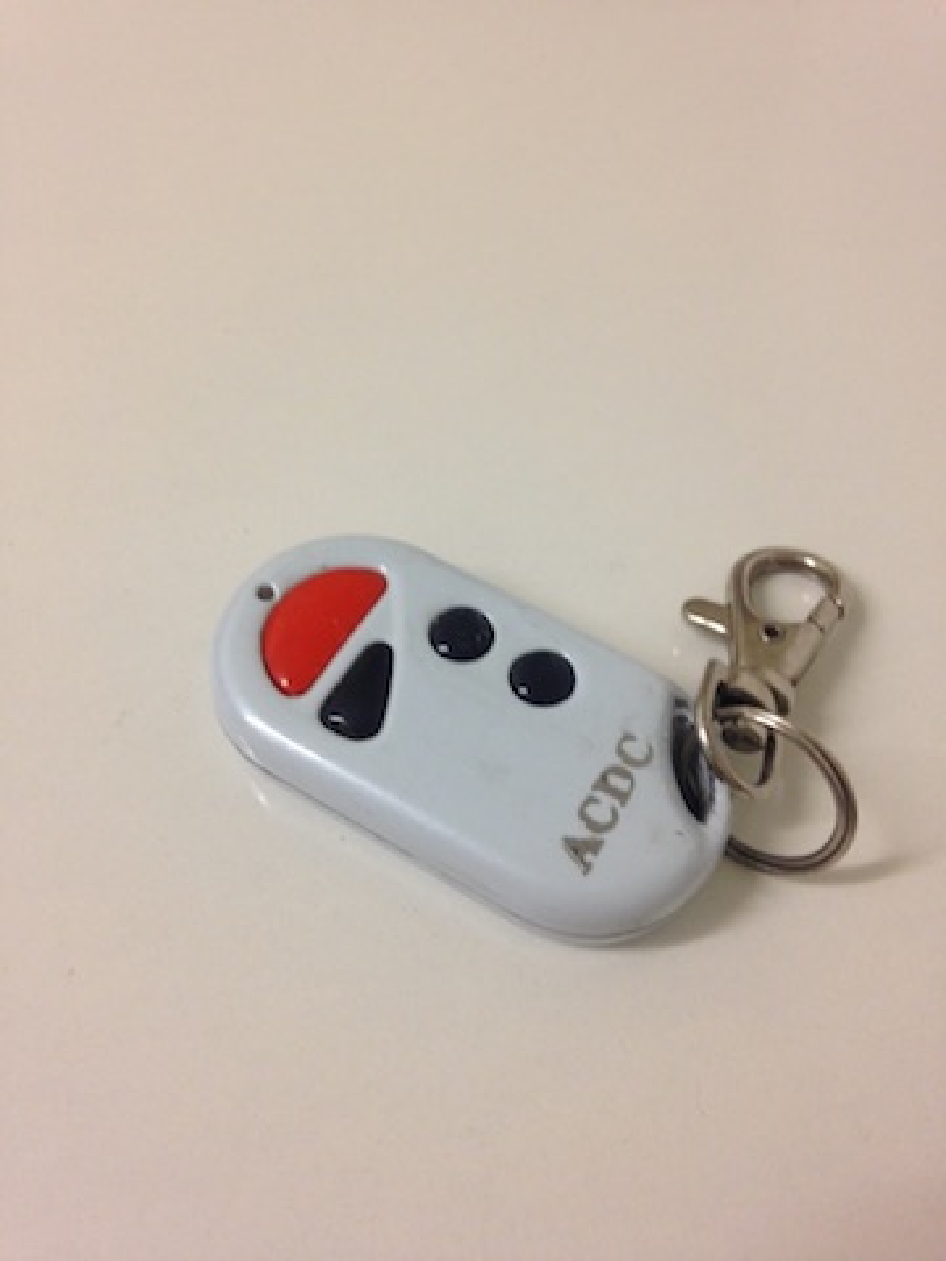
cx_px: 473
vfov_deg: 55.4
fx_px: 1202
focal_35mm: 33
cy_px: 630
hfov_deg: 42.9
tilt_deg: -58.3
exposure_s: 1/20
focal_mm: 4.12
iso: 80
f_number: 2.4
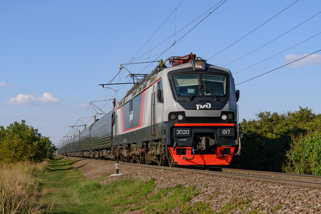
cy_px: 107
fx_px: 553
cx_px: 160
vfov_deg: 21.9
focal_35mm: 62
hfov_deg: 32.4
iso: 160
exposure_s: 1/640
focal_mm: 62
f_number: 7.1
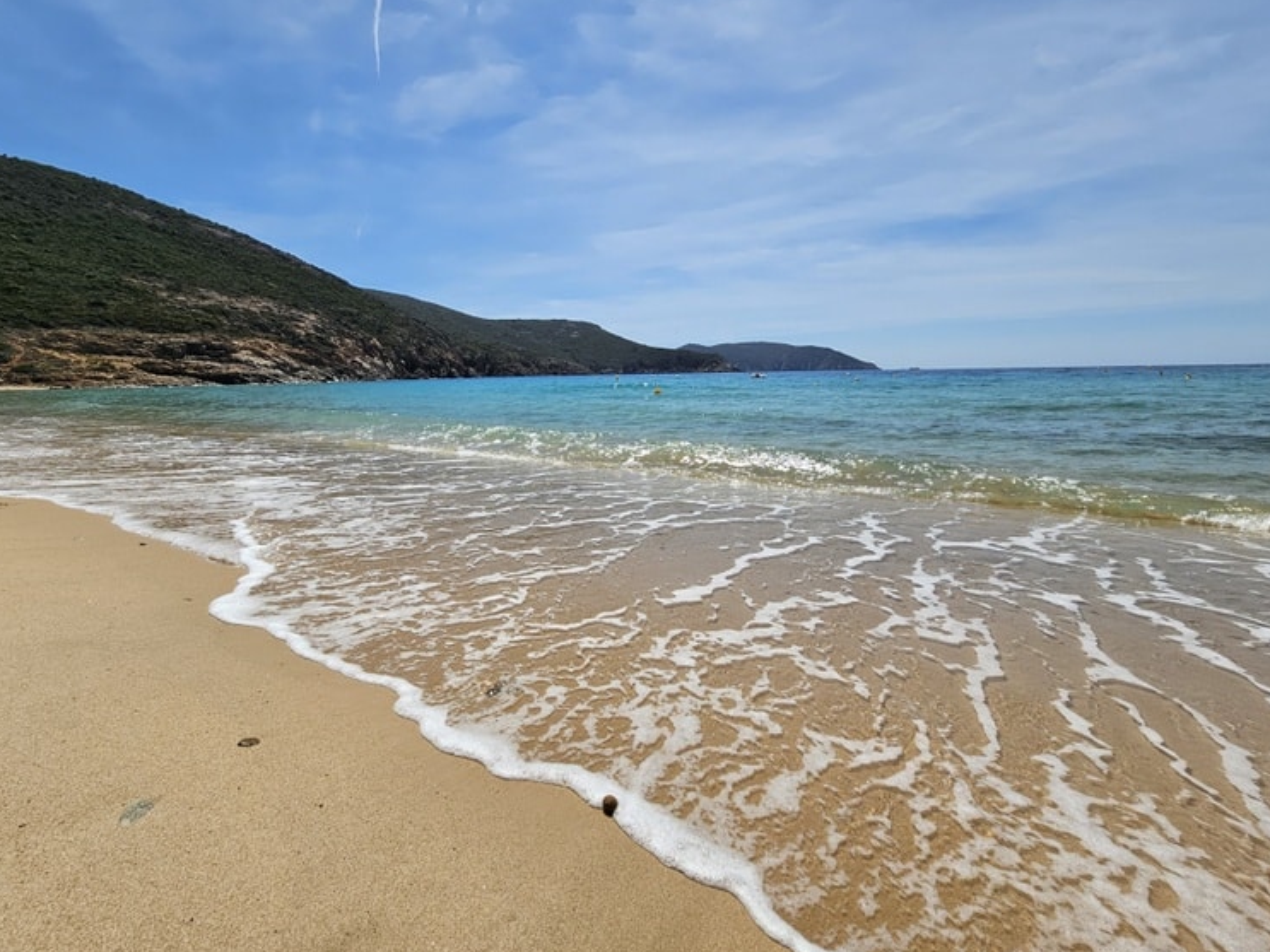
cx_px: 591
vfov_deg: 85.6
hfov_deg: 101.9
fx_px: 514
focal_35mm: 14
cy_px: 448
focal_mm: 2.2
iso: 50
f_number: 2.2
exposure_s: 1/6151
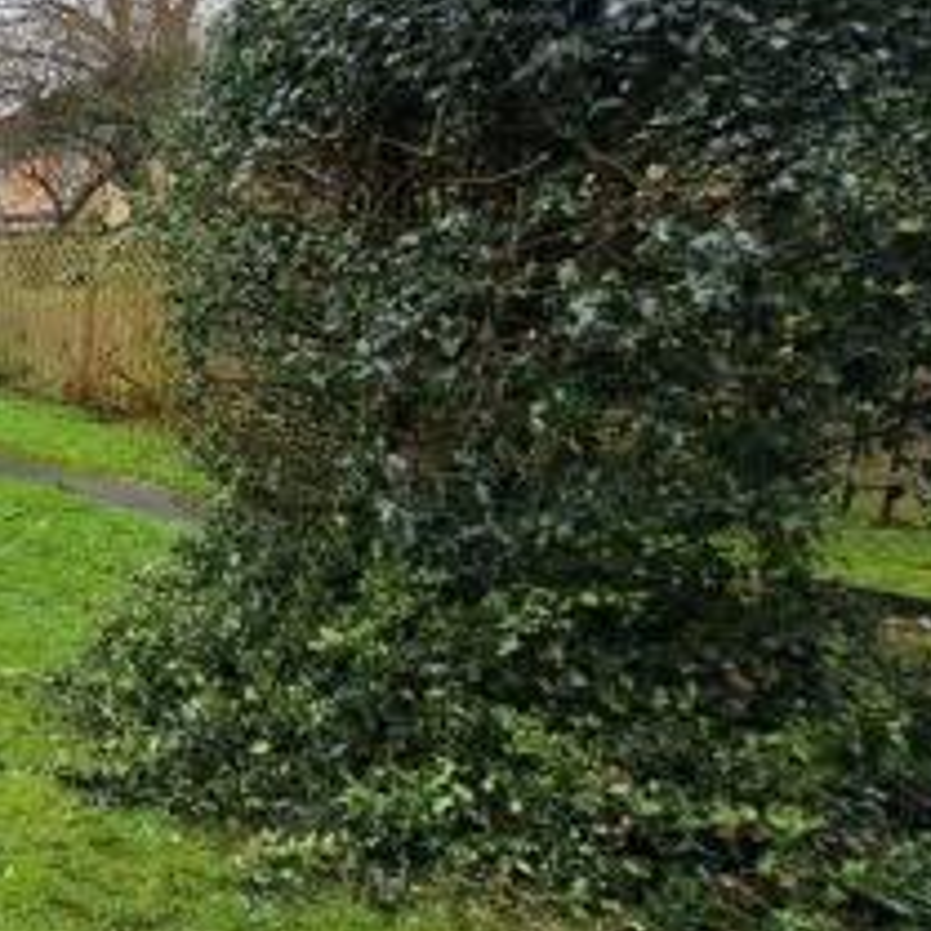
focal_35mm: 32
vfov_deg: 51.1
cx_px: -207
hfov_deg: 37.4
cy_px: 430
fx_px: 974
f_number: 2.2
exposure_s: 1/50
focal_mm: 1.74
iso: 50
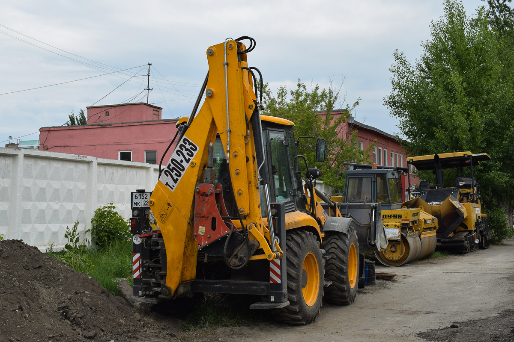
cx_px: 257
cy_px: 171
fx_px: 642
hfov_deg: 43.6
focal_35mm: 45
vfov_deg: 29.9
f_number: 9
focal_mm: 30
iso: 200
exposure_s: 1/320
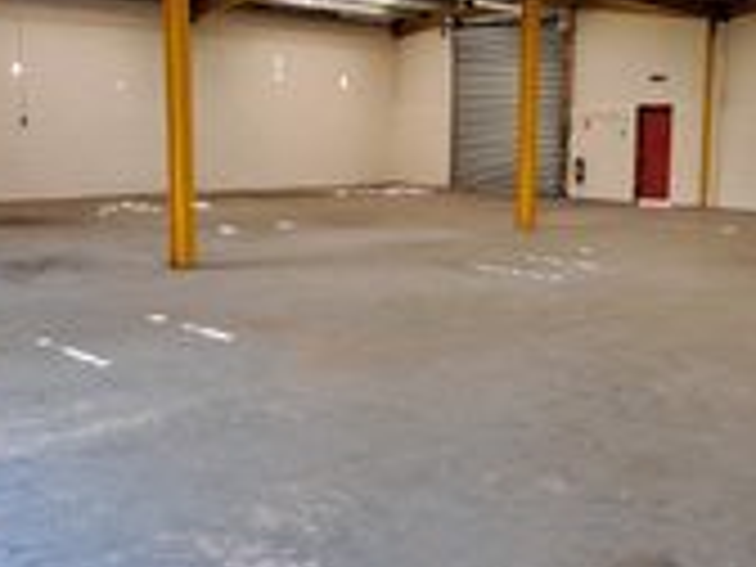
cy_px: 270
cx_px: 477
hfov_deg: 57.6
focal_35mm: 31
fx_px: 677
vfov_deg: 45.4
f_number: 2.2
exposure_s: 1/50
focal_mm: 1.74
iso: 160
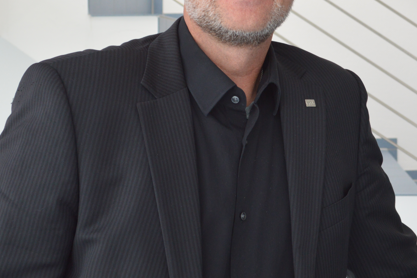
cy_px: 48
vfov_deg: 16.9
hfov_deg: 25.3
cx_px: 263
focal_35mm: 80
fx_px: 926
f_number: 5.6
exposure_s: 1/100
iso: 400
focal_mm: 26
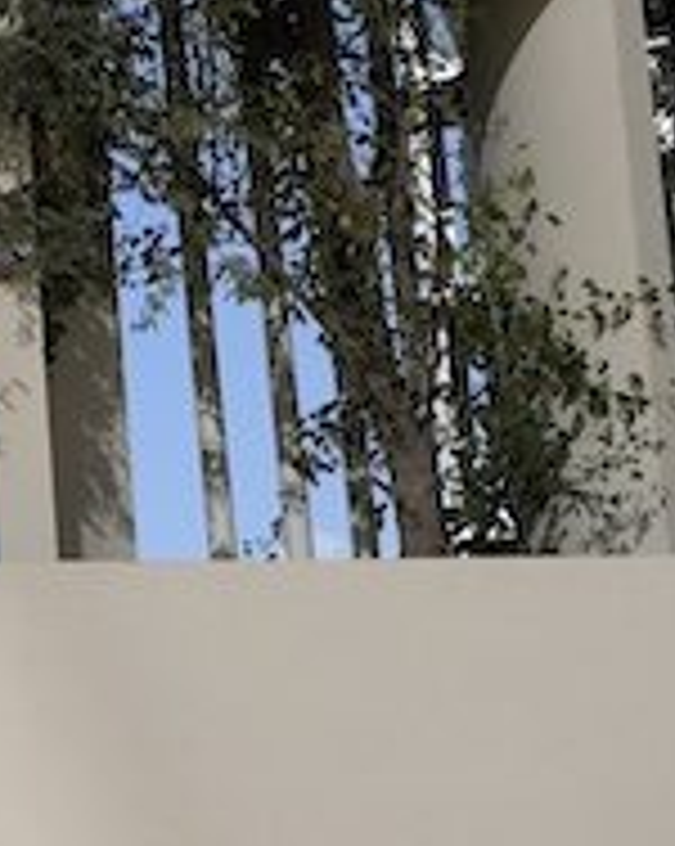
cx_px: -810
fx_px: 4377
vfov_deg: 10.9
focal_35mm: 175
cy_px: 7
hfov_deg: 8.3
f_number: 6.3
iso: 160
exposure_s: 1/1000
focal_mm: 35
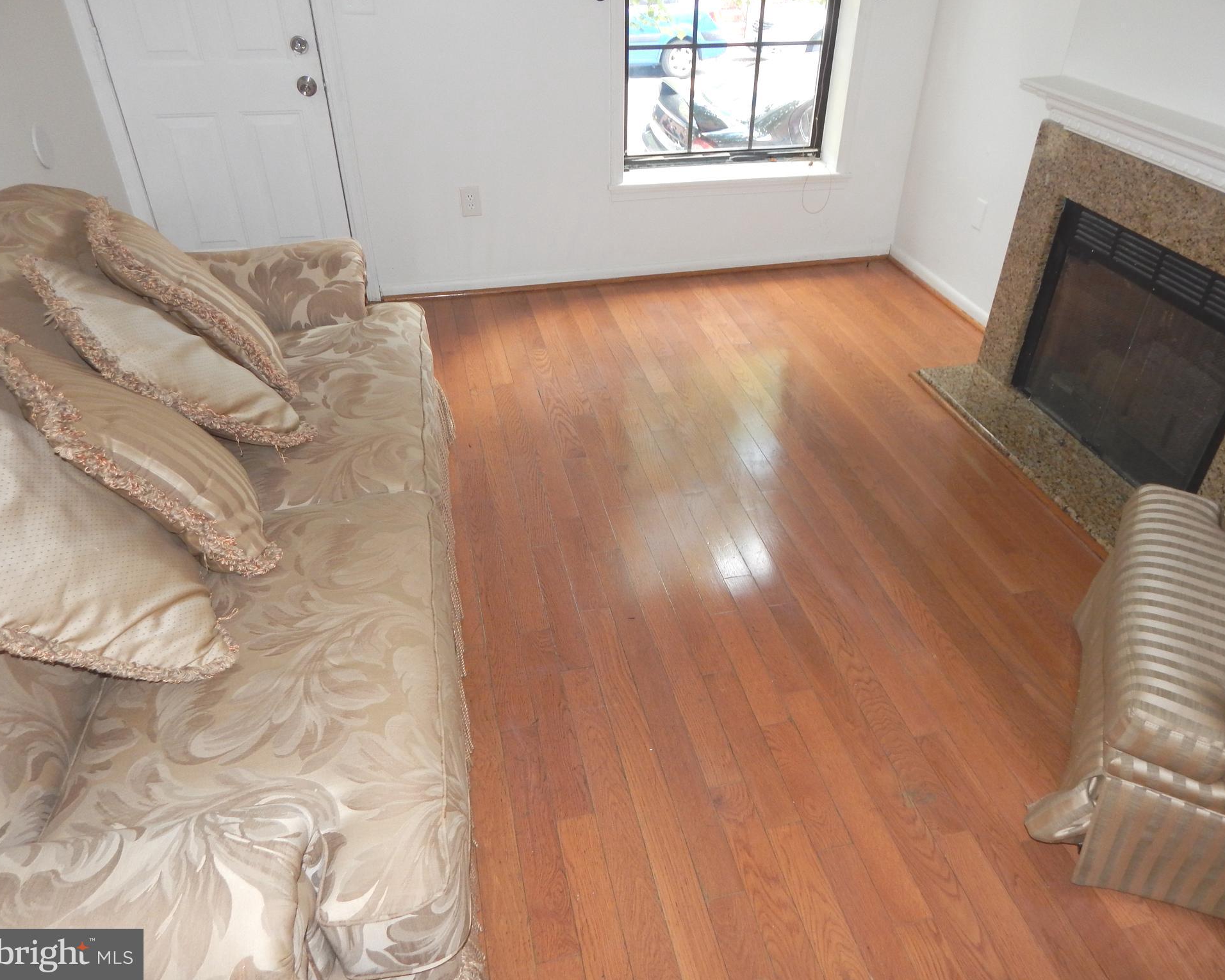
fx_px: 834
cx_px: 639
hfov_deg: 72.6
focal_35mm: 23
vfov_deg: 60.9
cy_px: 489
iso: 200
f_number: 3
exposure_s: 1/30
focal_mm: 4
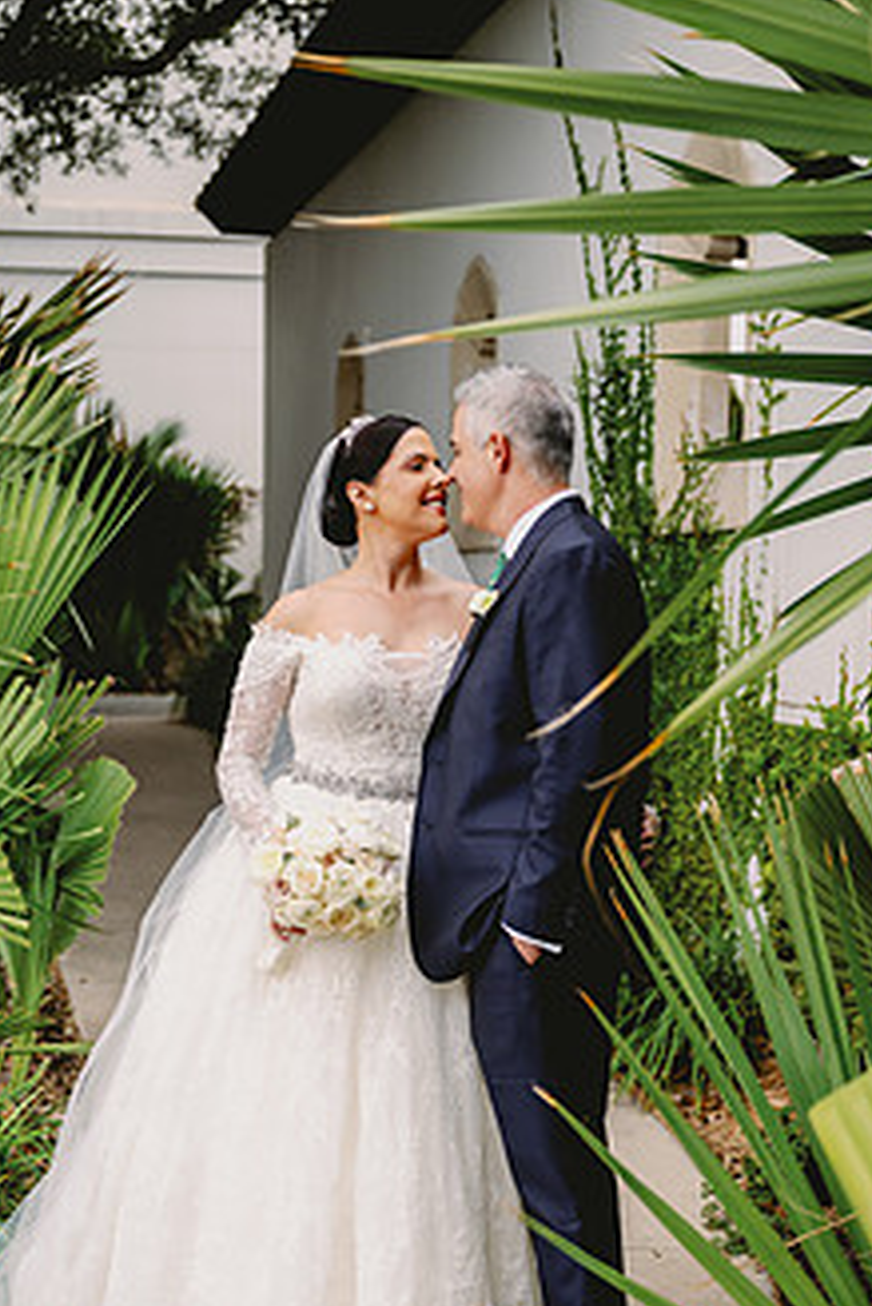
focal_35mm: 59
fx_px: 2141
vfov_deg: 33.8
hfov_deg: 23.0
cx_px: 350
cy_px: 796
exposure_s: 1/400
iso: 400
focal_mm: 43
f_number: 2.8
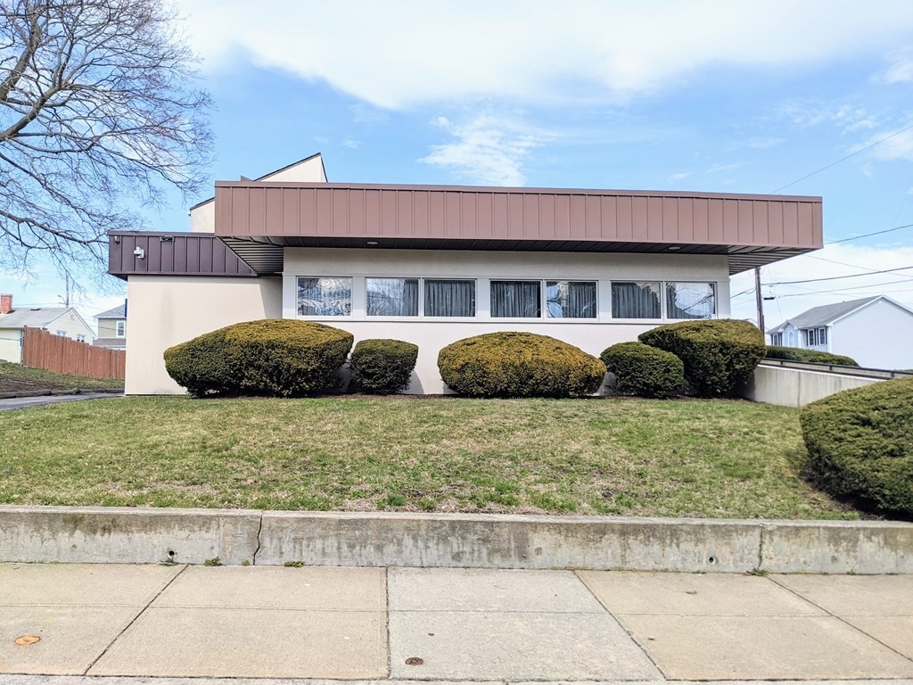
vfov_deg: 51.4
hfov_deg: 65.3
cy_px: 342
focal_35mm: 27
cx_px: 456
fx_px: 712
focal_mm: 4.38
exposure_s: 1/2933
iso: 63
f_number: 1.73
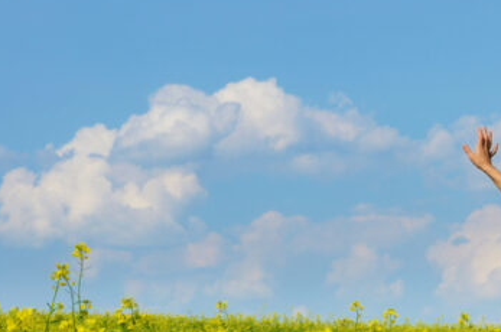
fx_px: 2306
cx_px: 413
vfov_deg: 8.2
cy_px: 278
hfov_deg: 12.3
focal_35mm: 166
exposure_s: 1/250
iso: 100
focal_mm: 50
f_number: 10
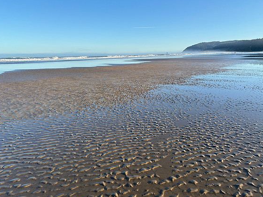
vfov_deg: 51.3
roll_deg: +1.4
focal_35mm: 27
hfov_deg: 65.3
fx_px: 205
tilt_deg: -11.0
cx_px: 132
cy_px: 100
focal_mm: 5.96
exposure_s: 1/1344
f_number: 1.6
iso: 50
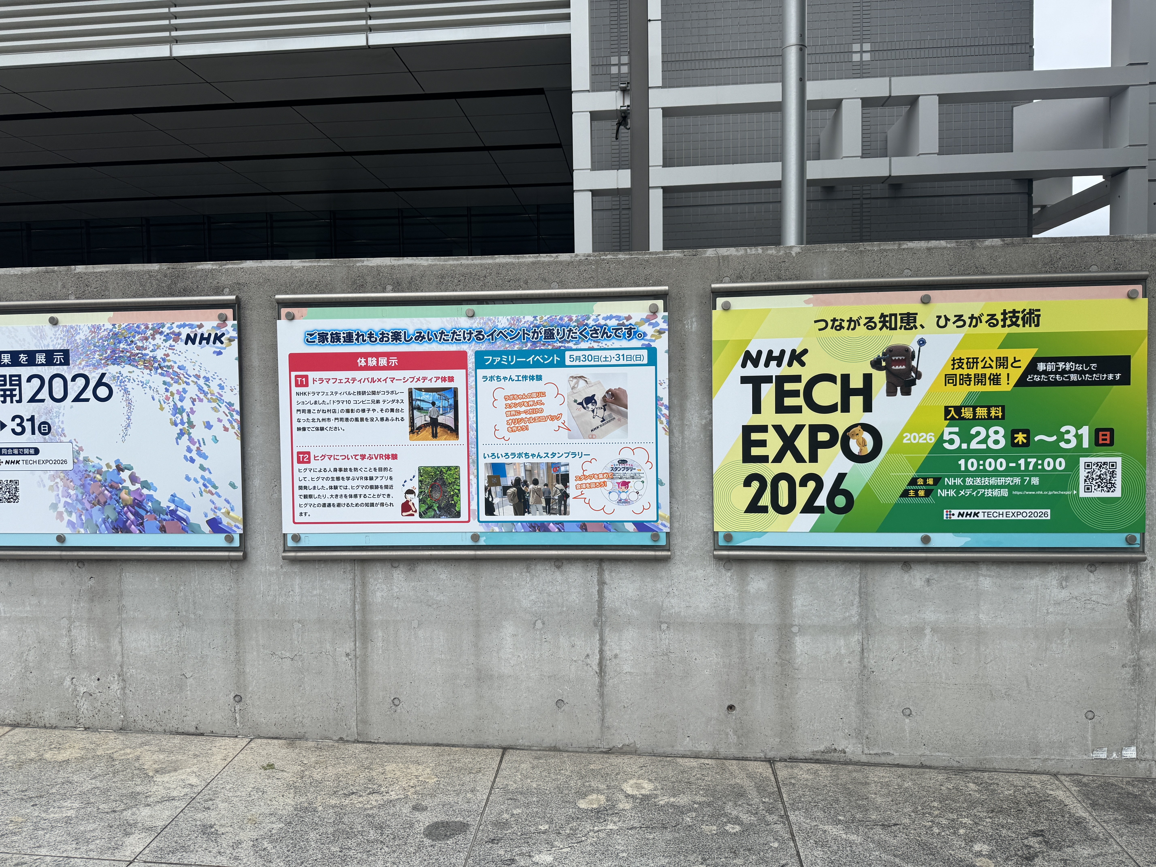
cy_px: 434
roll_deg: +1.4
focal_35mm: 24
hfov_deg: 71.6
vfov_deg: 56.8
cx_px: 578
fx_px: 801
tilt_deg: -2.2
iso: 80
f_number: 1.78
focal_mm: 6.76
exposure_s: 1/1869
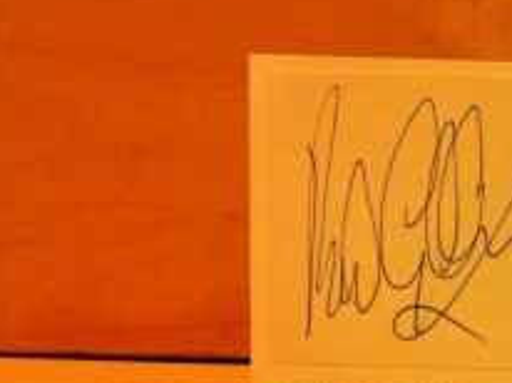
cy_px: 290
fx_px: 1256
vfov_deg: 17.2
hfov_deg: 21.6
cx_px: 597
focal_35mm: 85
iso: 250
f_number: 2.8
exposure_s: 1/15
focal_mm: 3.85
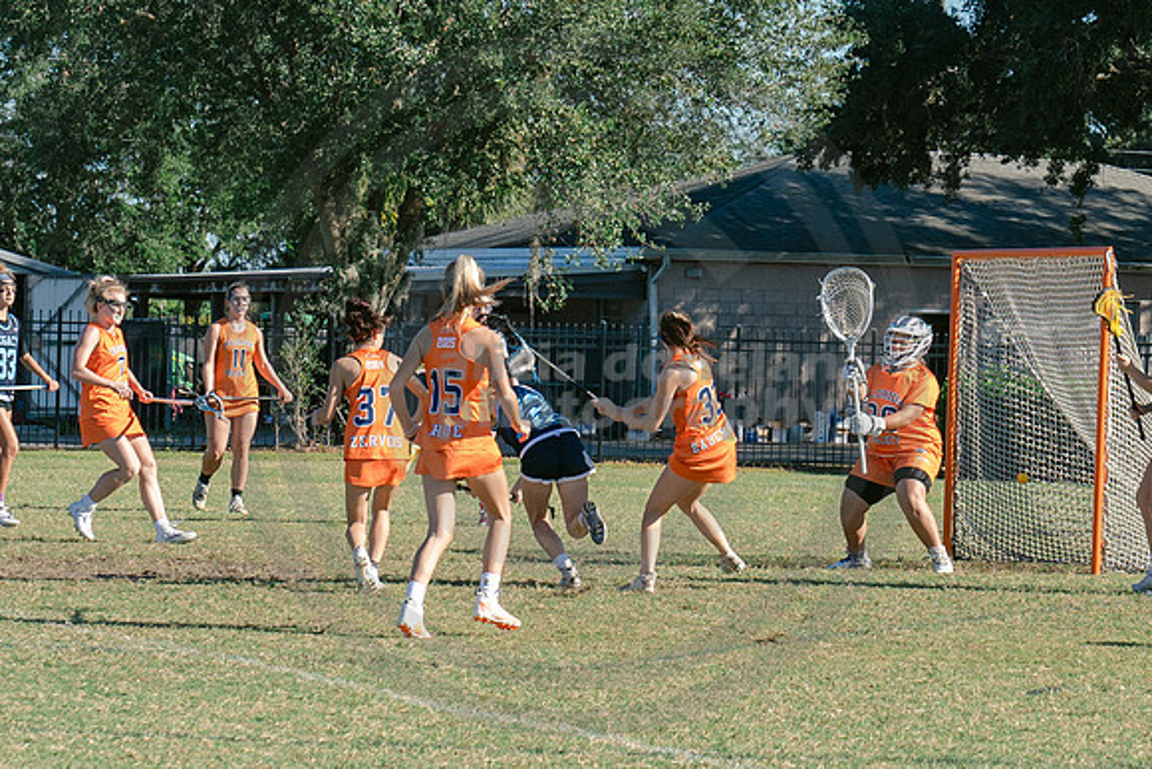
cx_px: 906
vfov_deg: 8.0
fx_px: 5494
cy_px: 416
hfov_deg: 11.9
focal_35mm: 172
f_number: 5.6
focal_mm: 70
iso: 250
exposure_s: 1/800
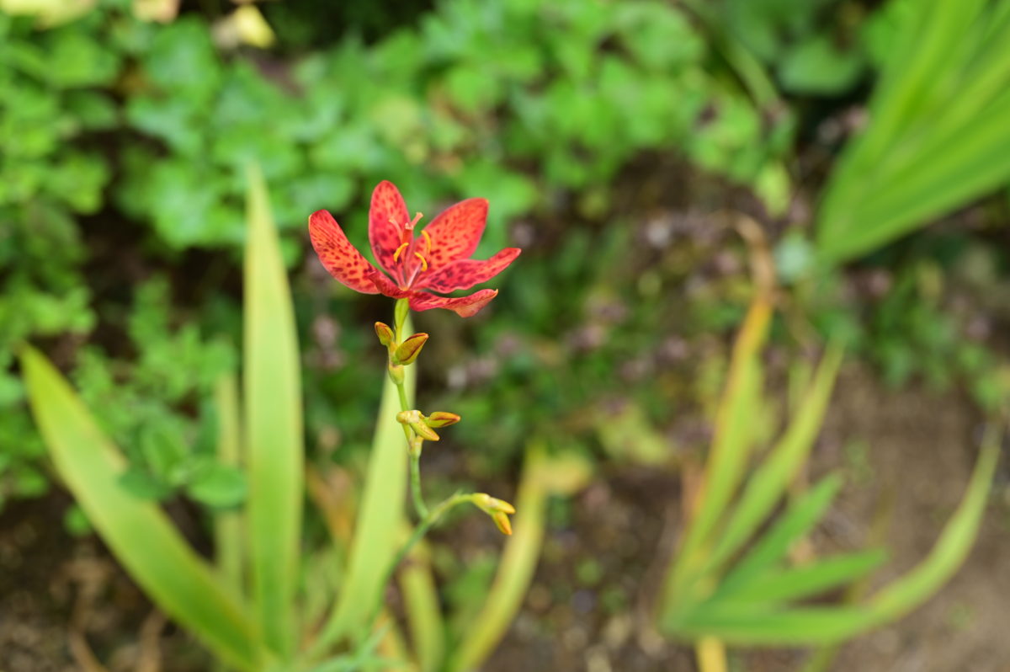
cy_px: 336
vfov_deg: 29.2
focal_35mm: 46
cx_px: 505
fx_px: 1289
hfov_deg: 42.8
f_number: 5.6
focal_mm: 46
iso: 400
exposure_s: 1/1000
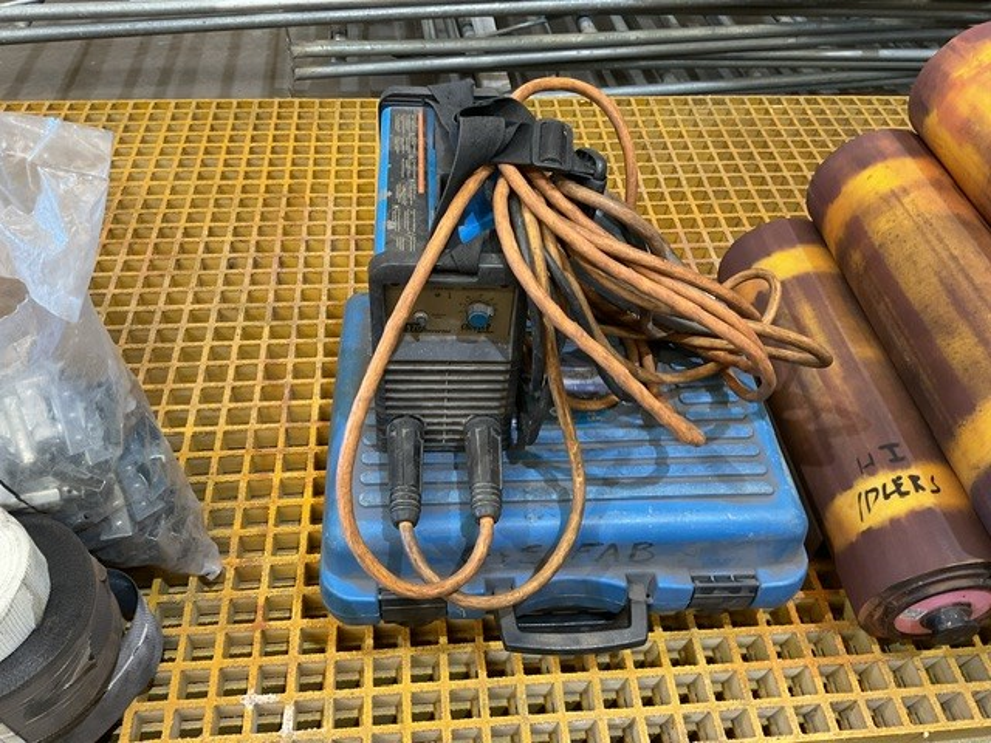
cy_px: 372
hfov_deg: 61.7
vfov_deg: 48.2
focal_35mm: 29
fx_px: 830
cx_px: 496
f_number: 1.8
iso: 160
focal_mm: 3
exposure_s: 1/60
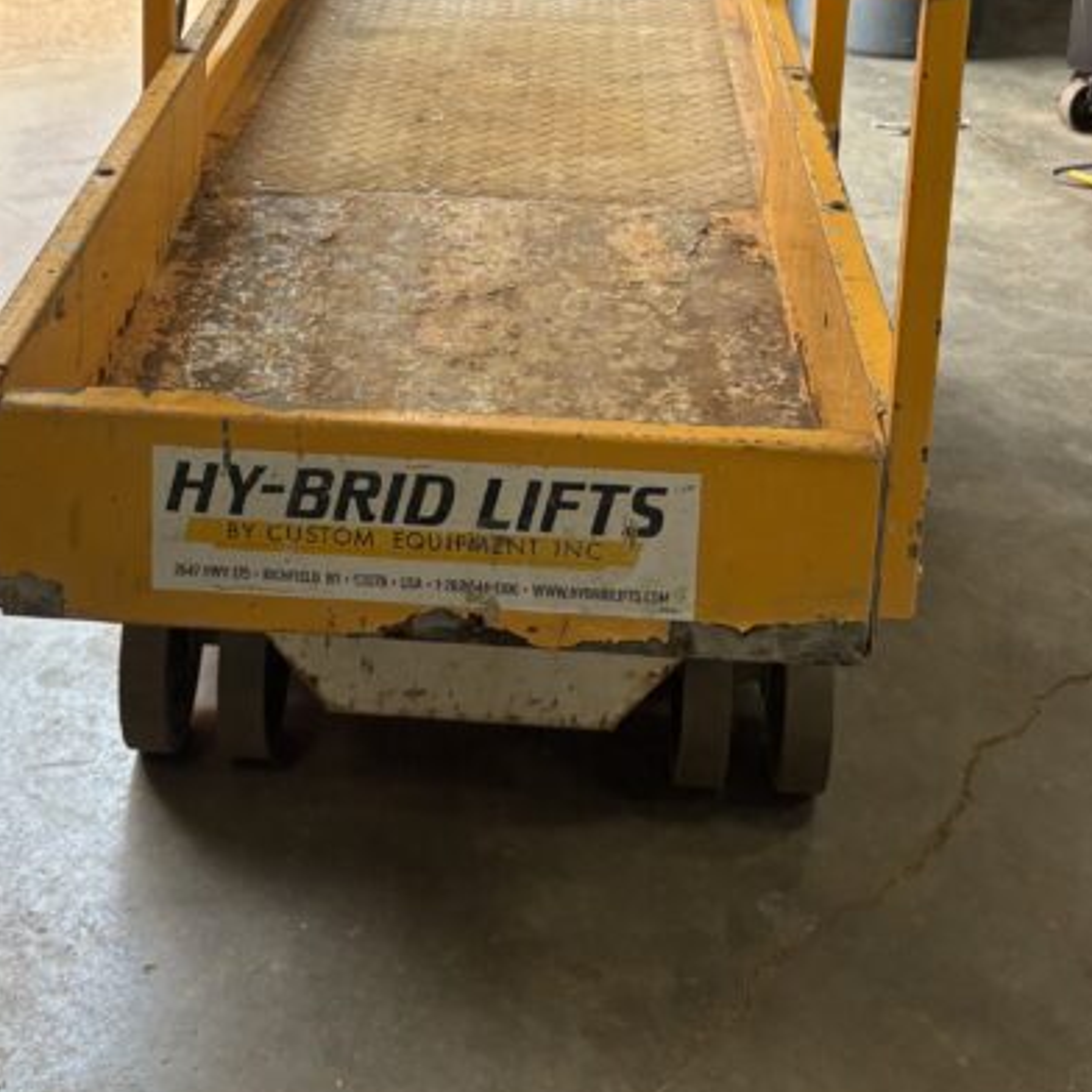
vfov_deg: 26.9
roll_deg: -2.5
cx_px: 443
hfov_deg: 28.5
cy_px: -25
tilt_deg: -12.4
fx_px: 2141
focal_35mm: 60
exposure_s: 1/120
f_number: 1.6
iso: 100
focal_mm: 5.96
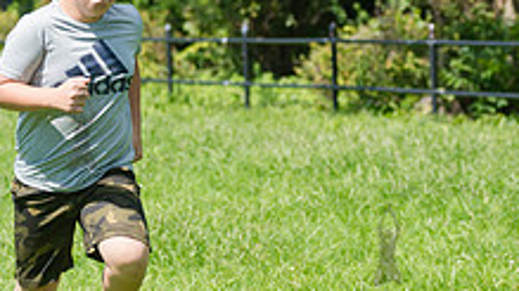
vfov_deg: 4.4
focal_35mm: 277
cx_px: 81
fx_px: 3811
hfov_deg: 7.8
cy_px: 129
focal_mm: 100
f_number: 4
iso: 200
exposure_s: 1/1000
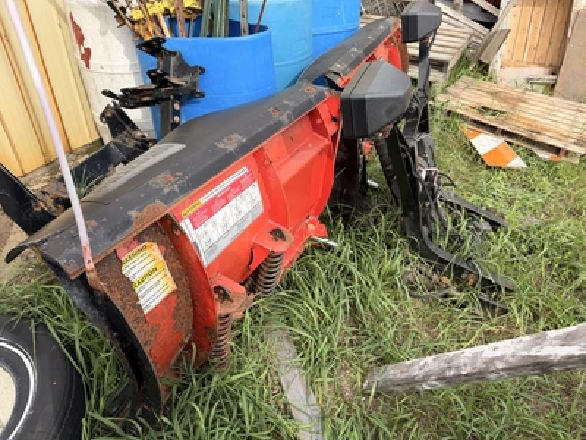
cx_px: 293
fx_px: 406
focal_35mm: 24
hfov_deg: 71.6
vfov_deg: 56.8
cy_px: 220
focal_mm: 6.76
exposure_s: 1/1361
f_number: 1.78
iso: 80
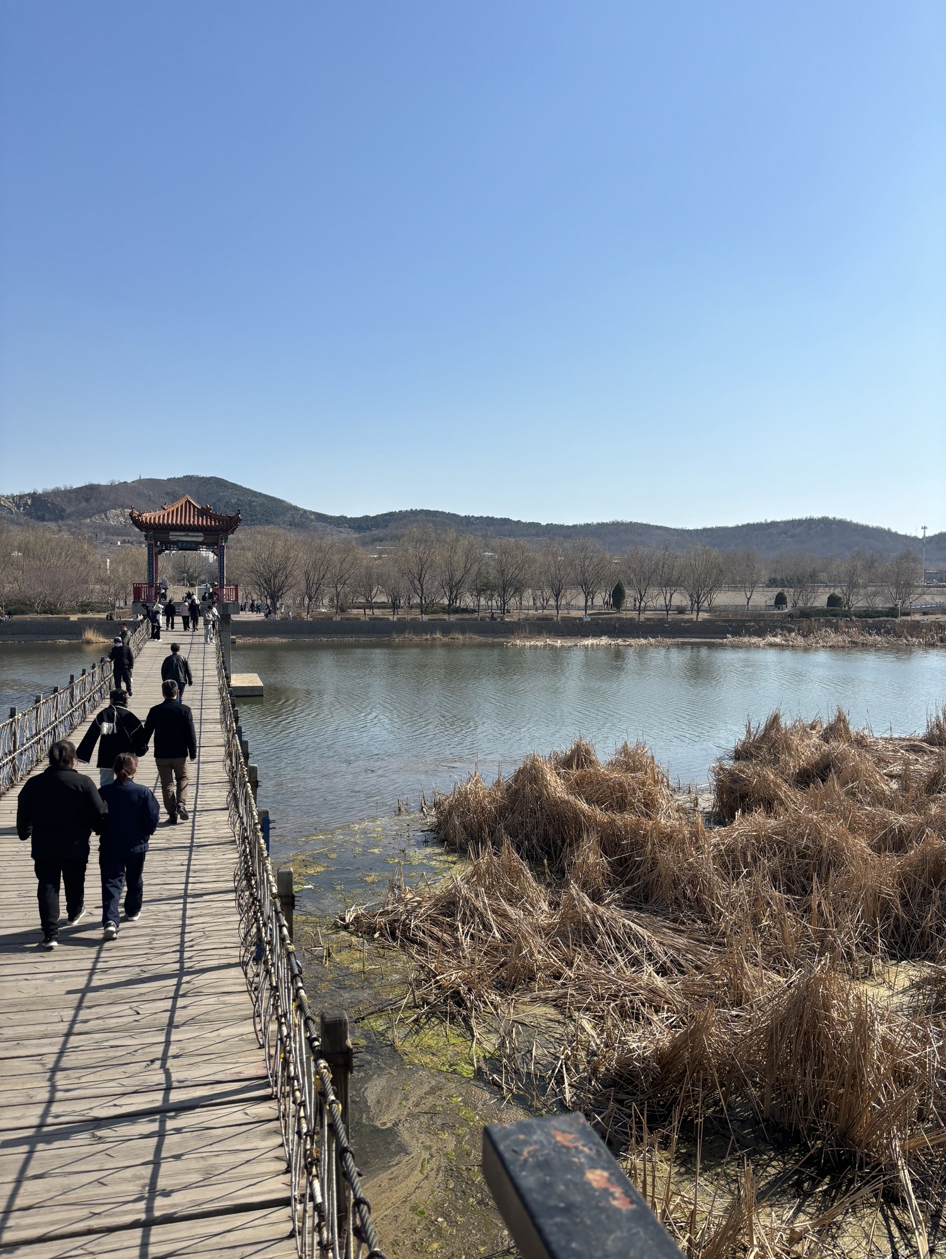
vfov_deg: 67.3
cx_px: 473
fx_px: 947
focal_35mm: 26
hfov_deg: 53.1
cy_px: 630
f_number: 1.6
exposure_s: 1/4630
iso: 50
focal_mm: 5.96
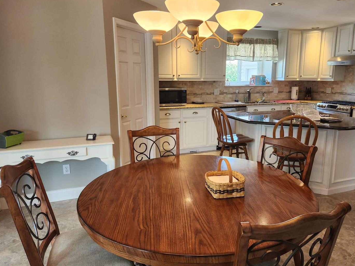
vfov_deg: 51.3
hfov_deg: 65.2
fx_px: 277
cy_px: 129
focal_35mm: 27
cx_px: 195
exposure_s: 1/120
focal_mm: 5.4
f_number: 1.8
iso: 160
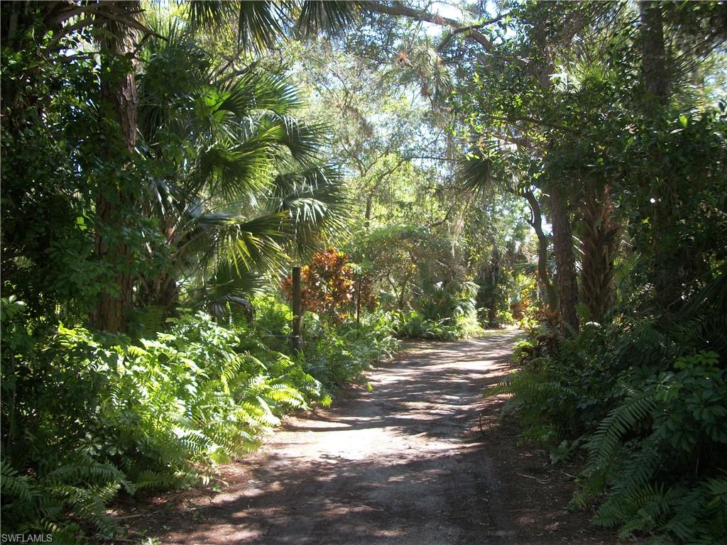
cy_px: 272
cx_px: 364
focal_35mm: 32
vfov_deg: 44.2
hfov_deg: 56.8
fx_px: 672
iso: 80
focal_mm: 5.7
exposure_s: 1/160
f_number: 2.9
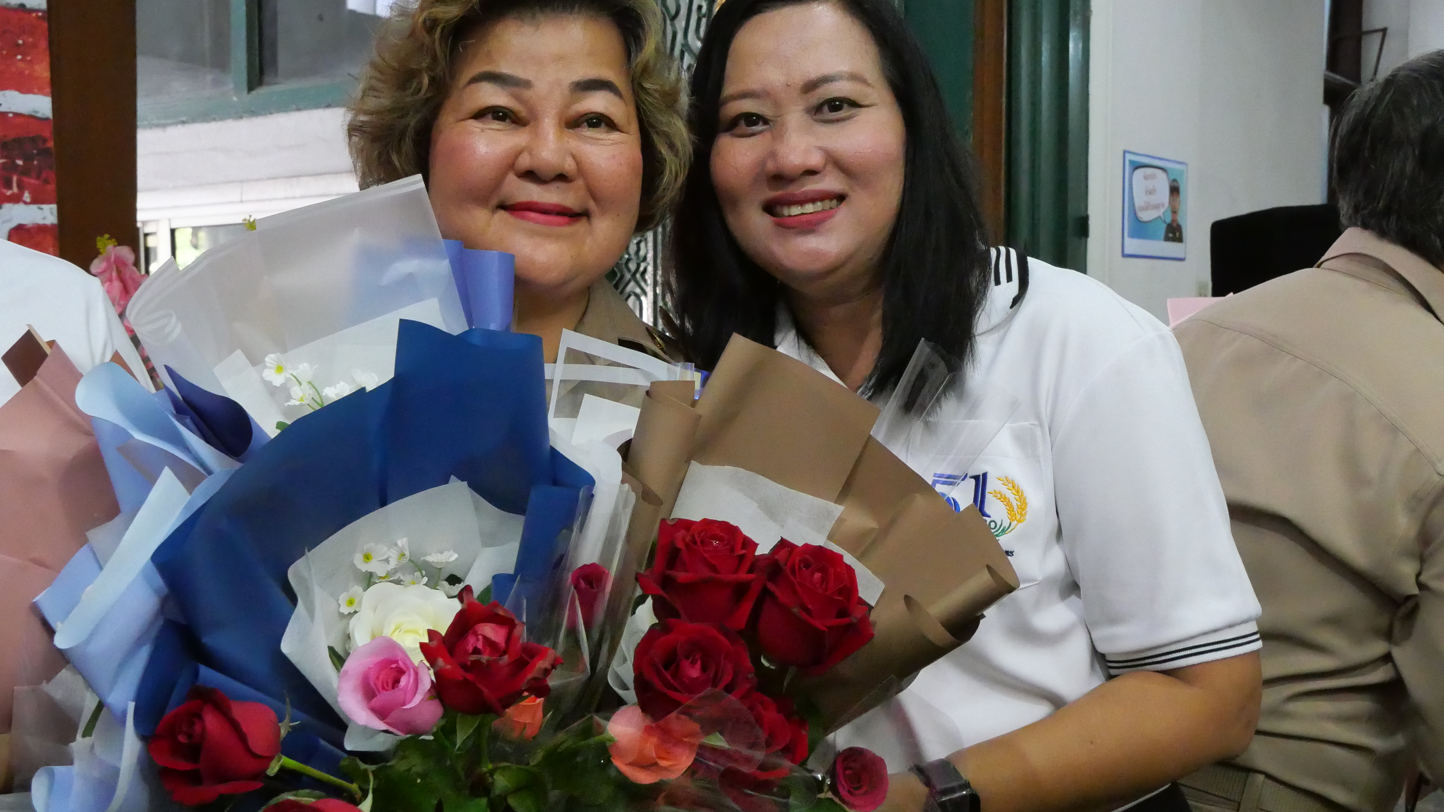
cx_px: 723
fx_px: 1532
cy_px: 428
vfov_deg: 29.7
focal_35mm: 40
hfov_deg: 50.5
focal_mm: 15
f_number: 5.6
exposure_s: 1/50
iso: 5000
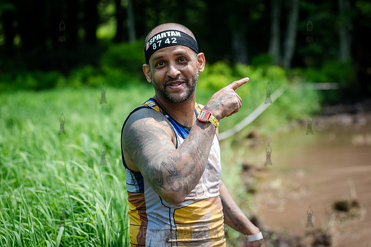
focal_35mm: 80
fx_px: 825
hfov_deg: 25.4
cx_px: 186
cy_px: 124
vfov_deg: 17.1
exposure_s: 1/1600
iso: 400
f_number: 4
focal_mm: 80
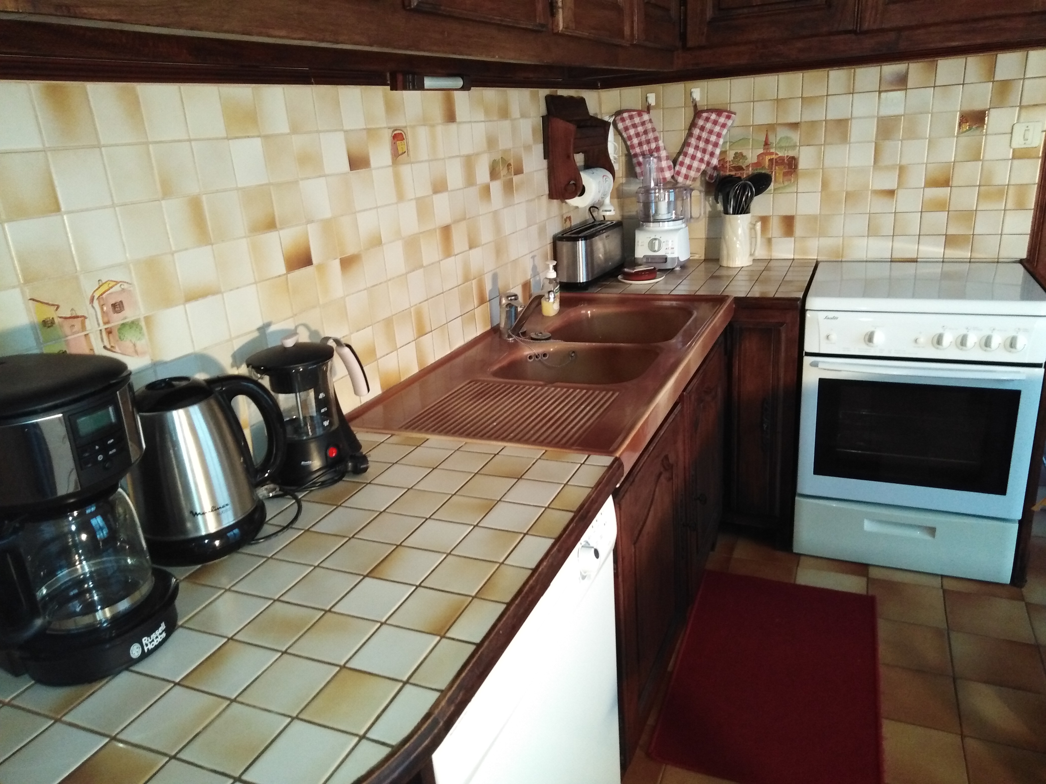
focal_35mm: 26
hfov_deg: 67.3
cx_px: 523
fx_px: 786
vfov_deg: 53.1
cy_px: 392
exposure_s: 1/20.1
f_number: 2.2
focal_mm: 3.46
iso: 564
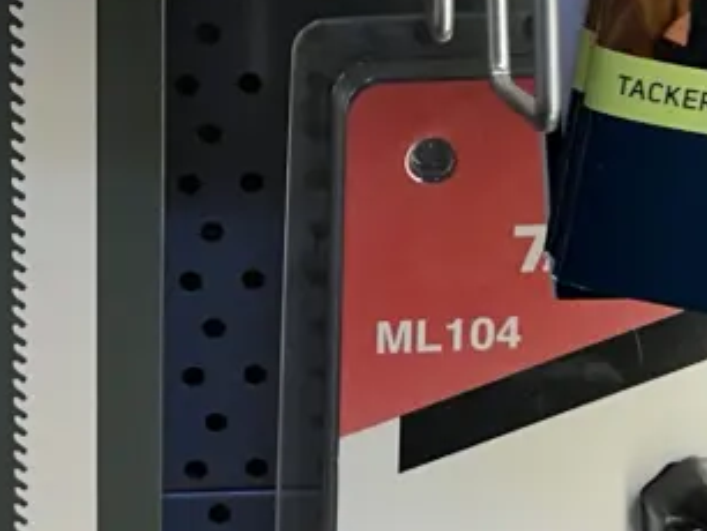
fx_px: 3332
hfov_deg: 12.1
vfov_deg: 9.1
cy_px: 21
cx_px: 127
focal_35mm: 163
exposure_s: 1/100
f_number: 1.5
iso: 50
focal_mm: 5.7
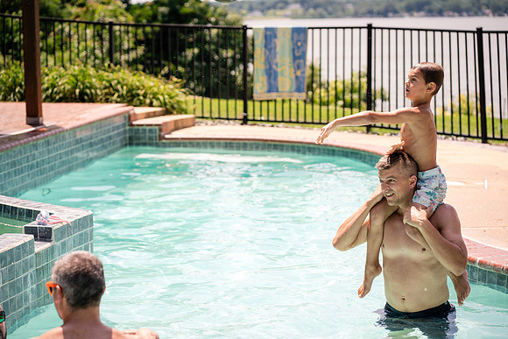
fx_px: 1200
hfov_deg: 23.9
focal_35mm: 85
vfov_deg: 16.1
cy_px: 170
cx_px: 254
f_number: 3.5
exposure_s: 1/1250
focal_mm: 85
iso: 200
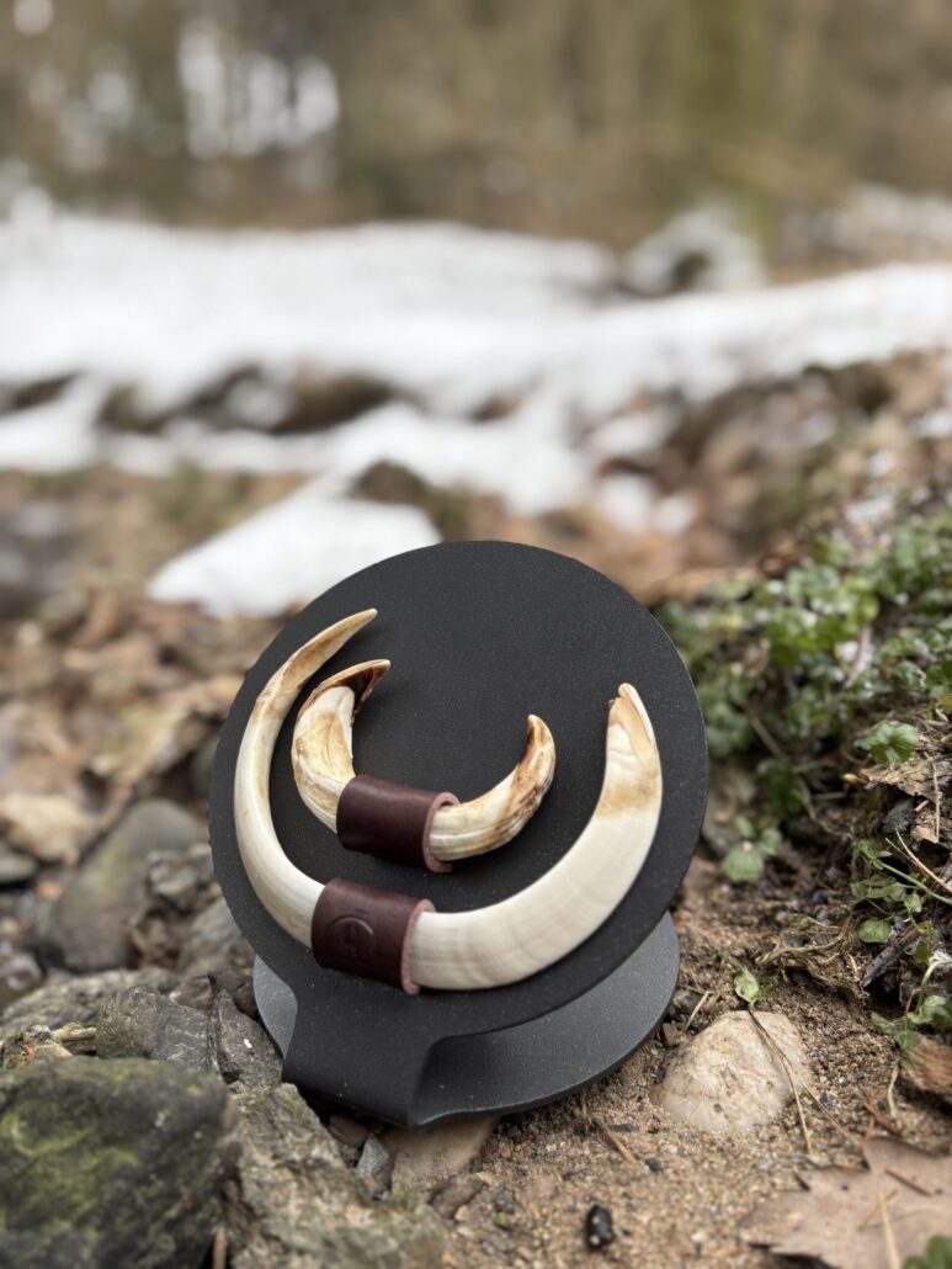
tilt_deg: -14.2
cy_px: 634
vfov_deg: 67.3
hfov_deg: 53.1
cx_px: 476
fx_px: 953
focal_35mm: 26
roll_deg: -2.6
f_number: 1.6
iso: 64
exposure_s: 1/121
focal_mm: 5.96
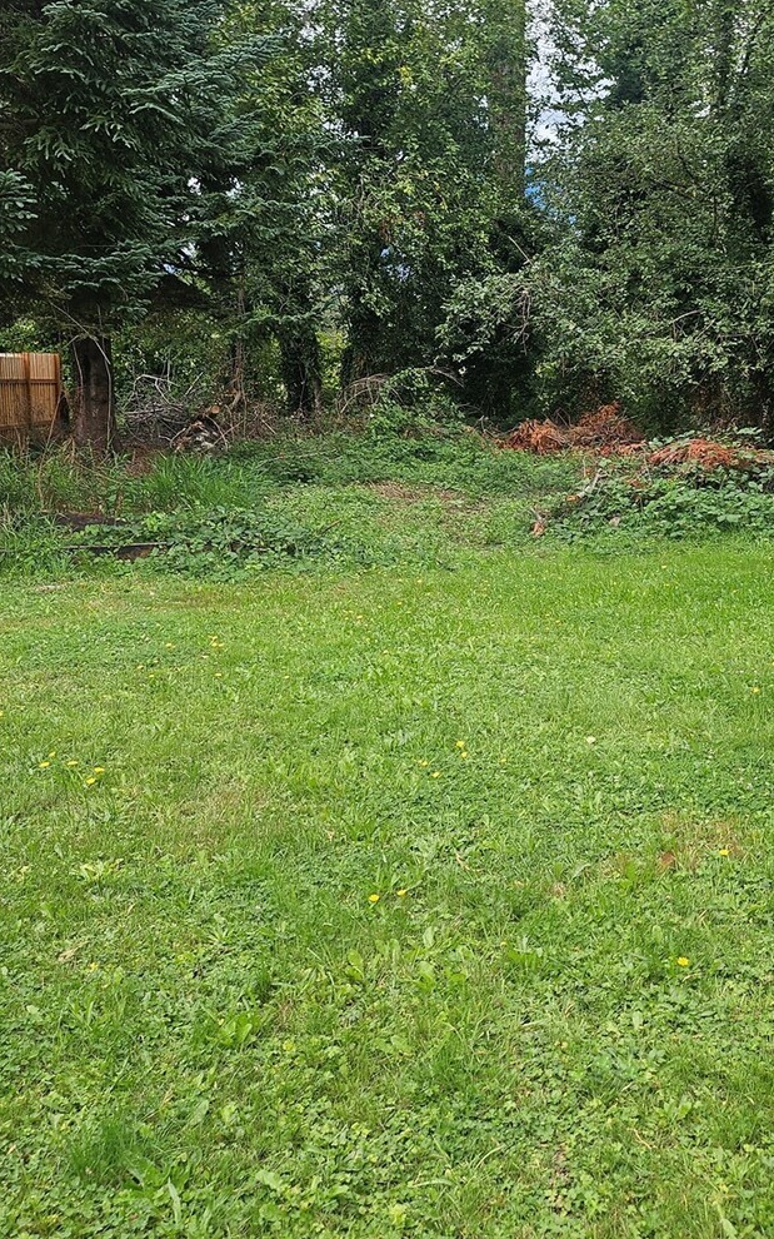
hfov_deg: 34.3
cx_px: 460
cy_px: 597
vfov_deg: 52.7
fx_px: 1248
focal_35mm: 37
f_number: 1.8
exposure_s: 1/652
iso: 50
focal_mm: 5
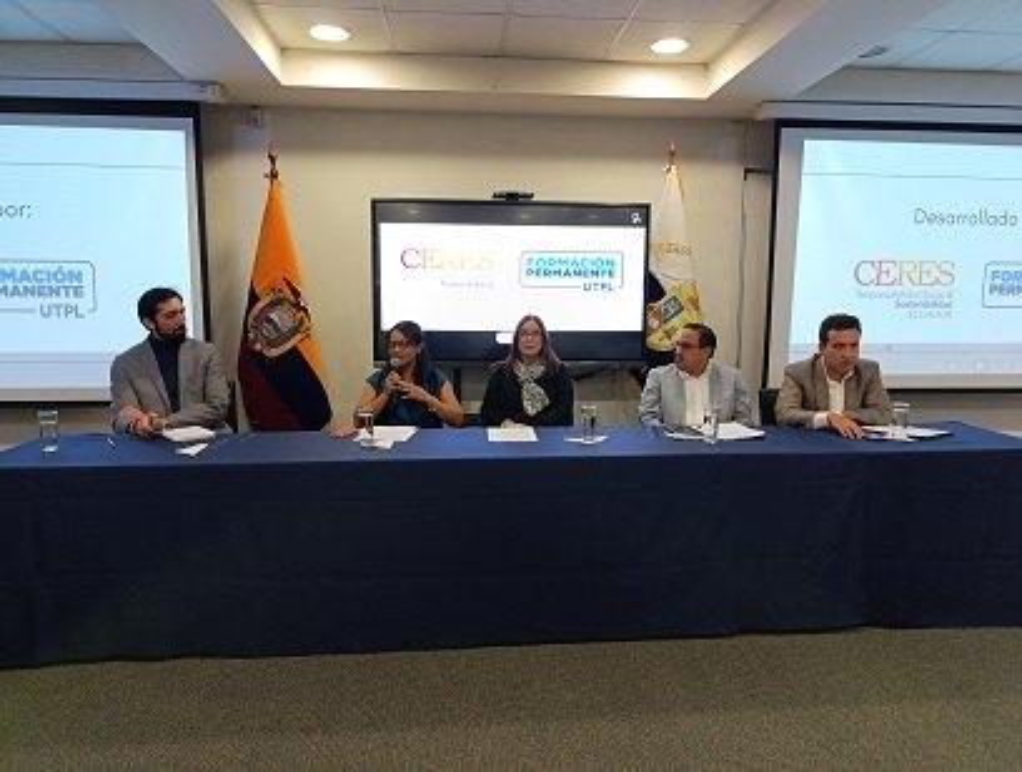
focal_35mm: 23
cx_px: 511
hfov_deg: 73.8
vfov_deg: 59.1
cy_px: 386
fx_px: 681
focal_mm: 6.14
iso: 800
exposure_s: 1/50
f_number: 1.6
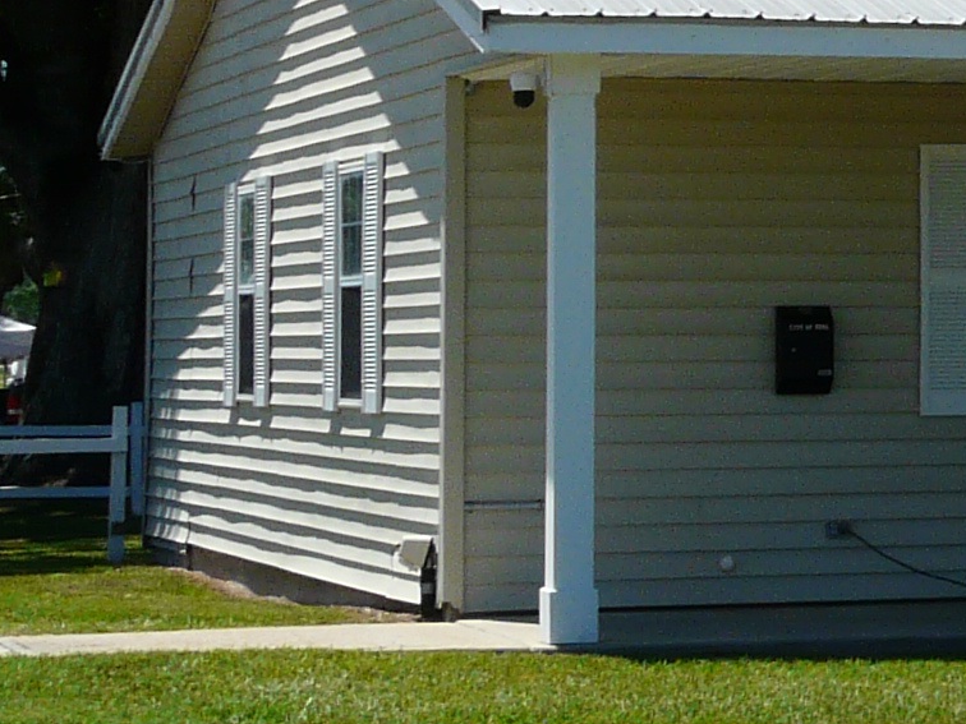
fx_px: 4939
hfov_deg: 10.6
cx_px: 1584
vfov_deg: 8.3
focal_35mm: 177
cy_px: -31
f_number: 5.6
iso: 100
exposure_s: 1/500
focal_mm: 6.7
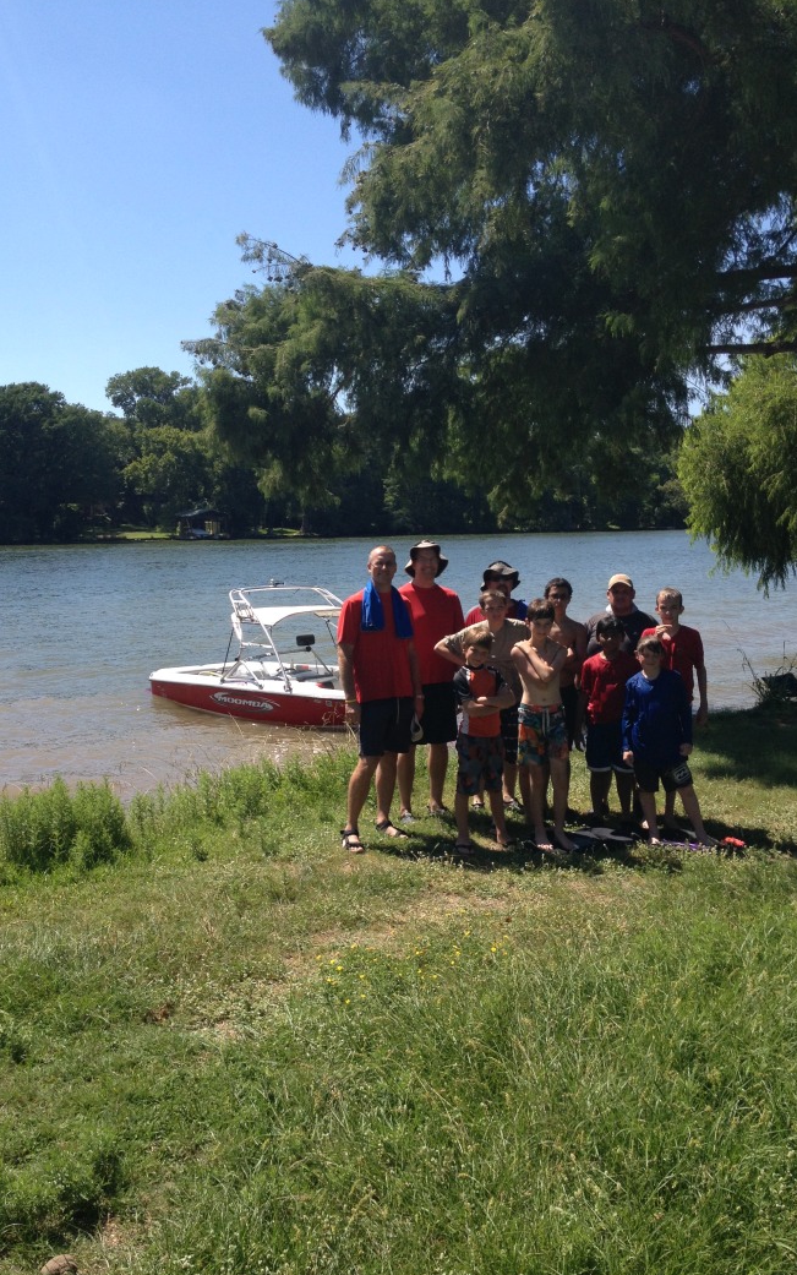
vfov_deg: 51.5
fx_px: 1320
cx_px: 351
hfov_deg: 33.6
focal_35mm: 38
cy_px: 648
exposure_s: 1/1255
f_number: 2.4
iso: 50
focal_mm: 4.28
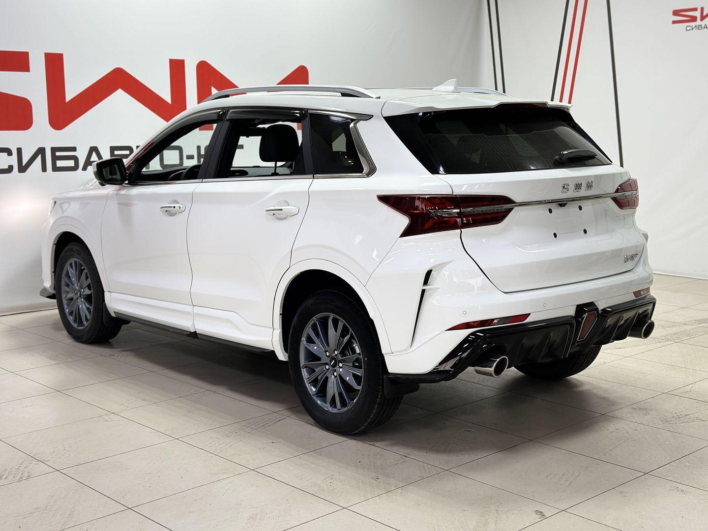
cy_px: 266
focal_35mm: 48
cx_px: 354
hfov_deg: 39.7
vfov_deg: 30.3
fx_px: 982
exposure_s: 1/100
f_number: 1.78
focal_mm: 6.86
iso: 80
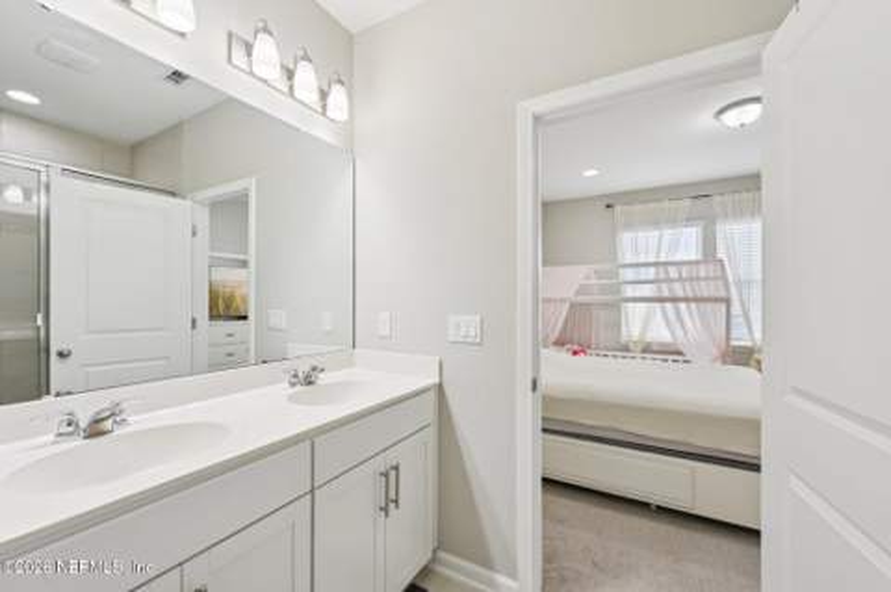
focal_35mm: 15
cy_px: 296
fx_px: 371
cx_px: 446
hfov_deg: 100.4
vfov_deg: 77.2
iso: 200
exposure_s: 1/15
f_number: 8
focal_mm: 15
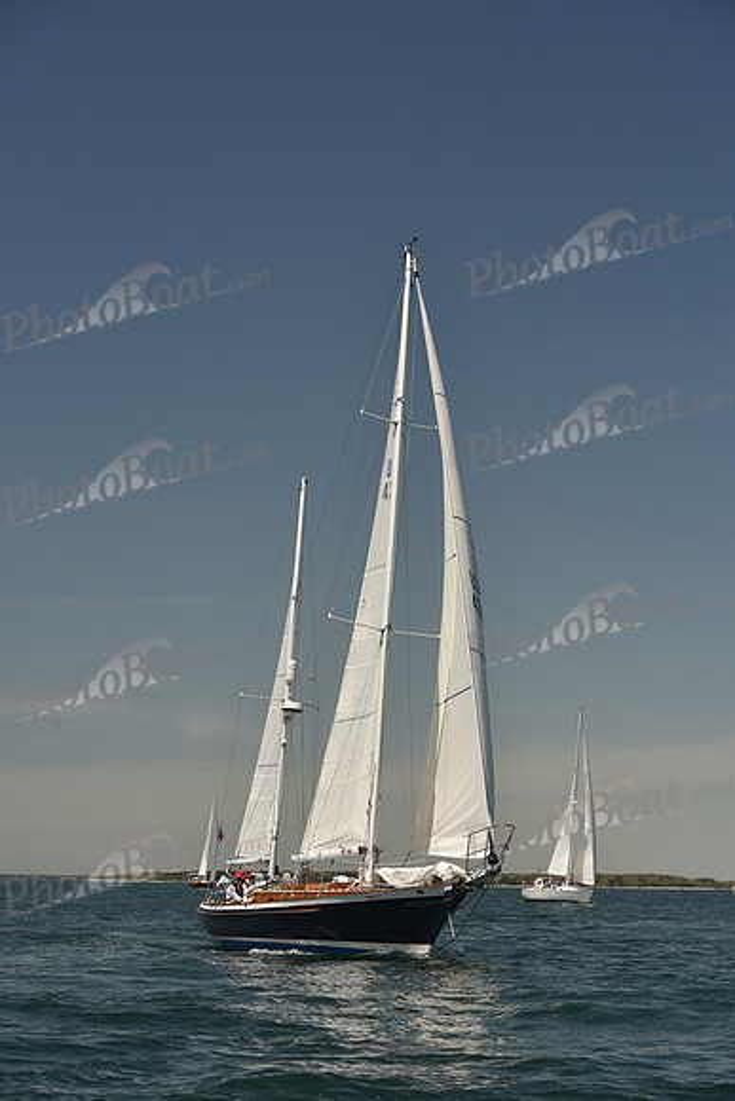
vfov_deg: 28.8
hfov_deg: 19.5
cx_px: 368
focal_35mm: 70
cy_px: 550
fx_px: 2142
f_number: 7.1
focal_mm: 70
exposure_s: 1/800
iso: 250
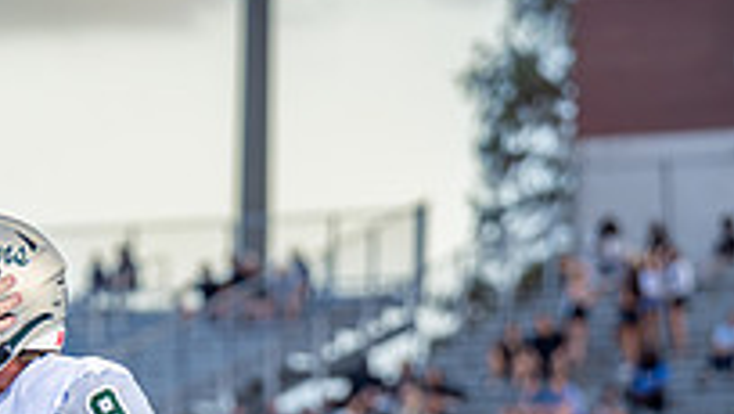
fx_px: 7517
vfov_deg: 3.1
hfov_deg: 5.6
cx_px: -133
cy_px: 674
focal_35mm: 386
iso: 320
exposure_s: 1/1250
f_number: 2.8
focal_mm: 105
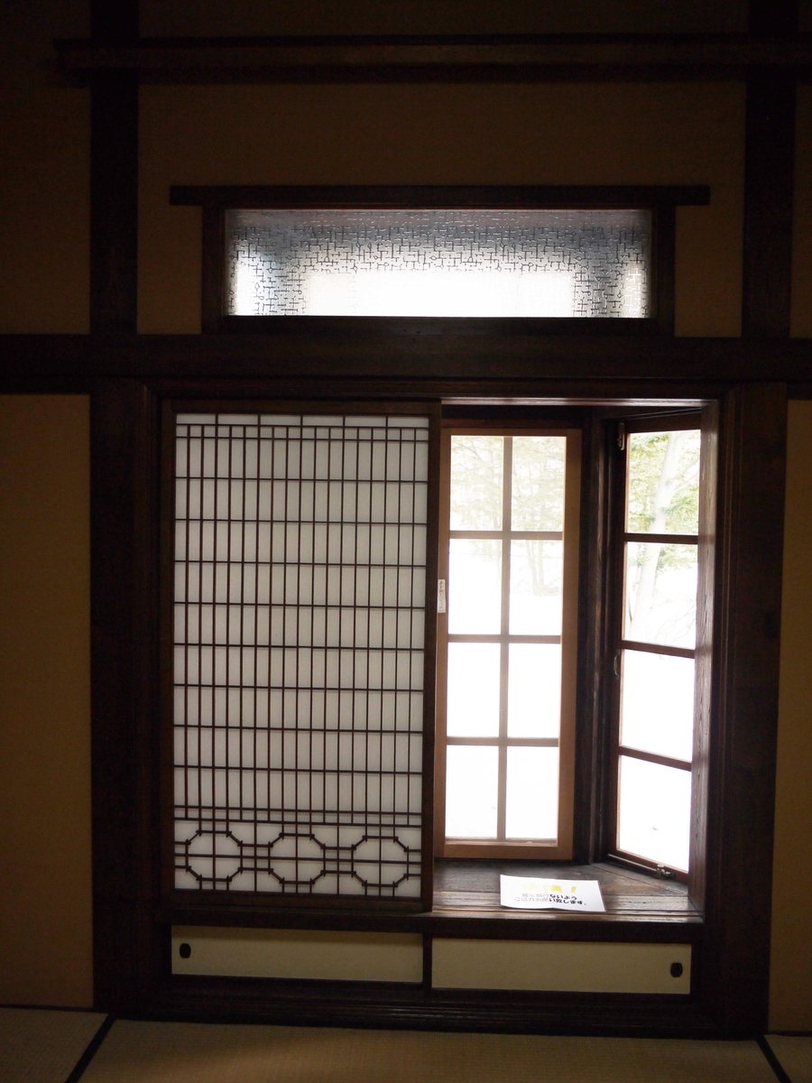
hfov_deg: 49.7
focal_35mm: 28
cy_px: 542
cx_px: 406
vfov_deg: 63.4
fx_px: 876
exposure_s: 1/60
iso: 200
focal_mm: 14
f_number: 4
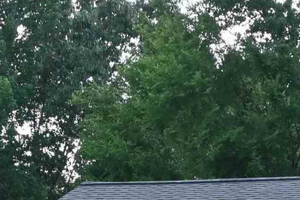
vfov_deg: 6.3
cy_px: 442
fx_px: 1745
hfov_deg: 9.7
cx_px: 360
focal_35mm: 209
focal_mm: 24.5
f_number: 6.3
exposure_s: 1/160
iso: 100
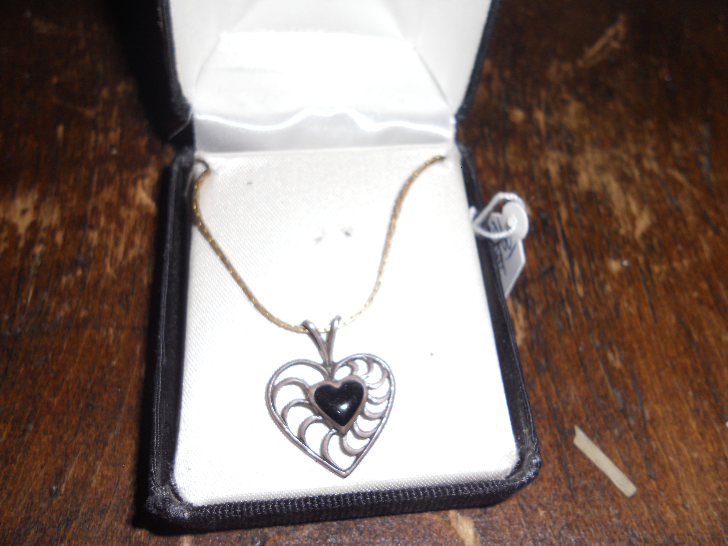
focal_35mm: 32
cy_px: 273
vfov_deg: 44.2
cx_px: 364
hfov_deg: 56.8
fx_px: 673
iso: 80
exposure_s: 1/25
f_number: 8.8
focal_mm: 5.8
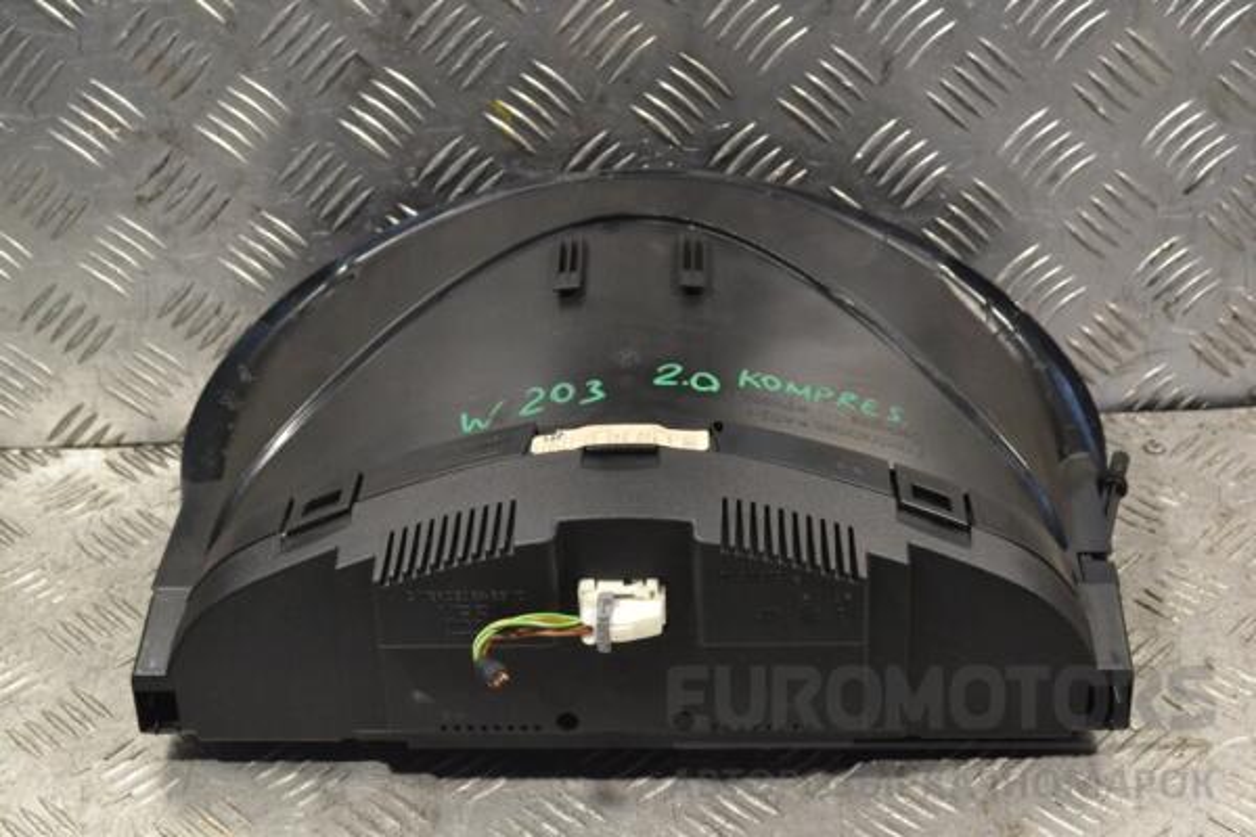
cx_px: 628
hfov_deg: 33.4
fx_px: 2093
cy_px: 418
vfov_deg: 22.6
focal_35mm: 60
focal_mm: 40
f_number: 8
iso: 3200
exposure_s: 1/250
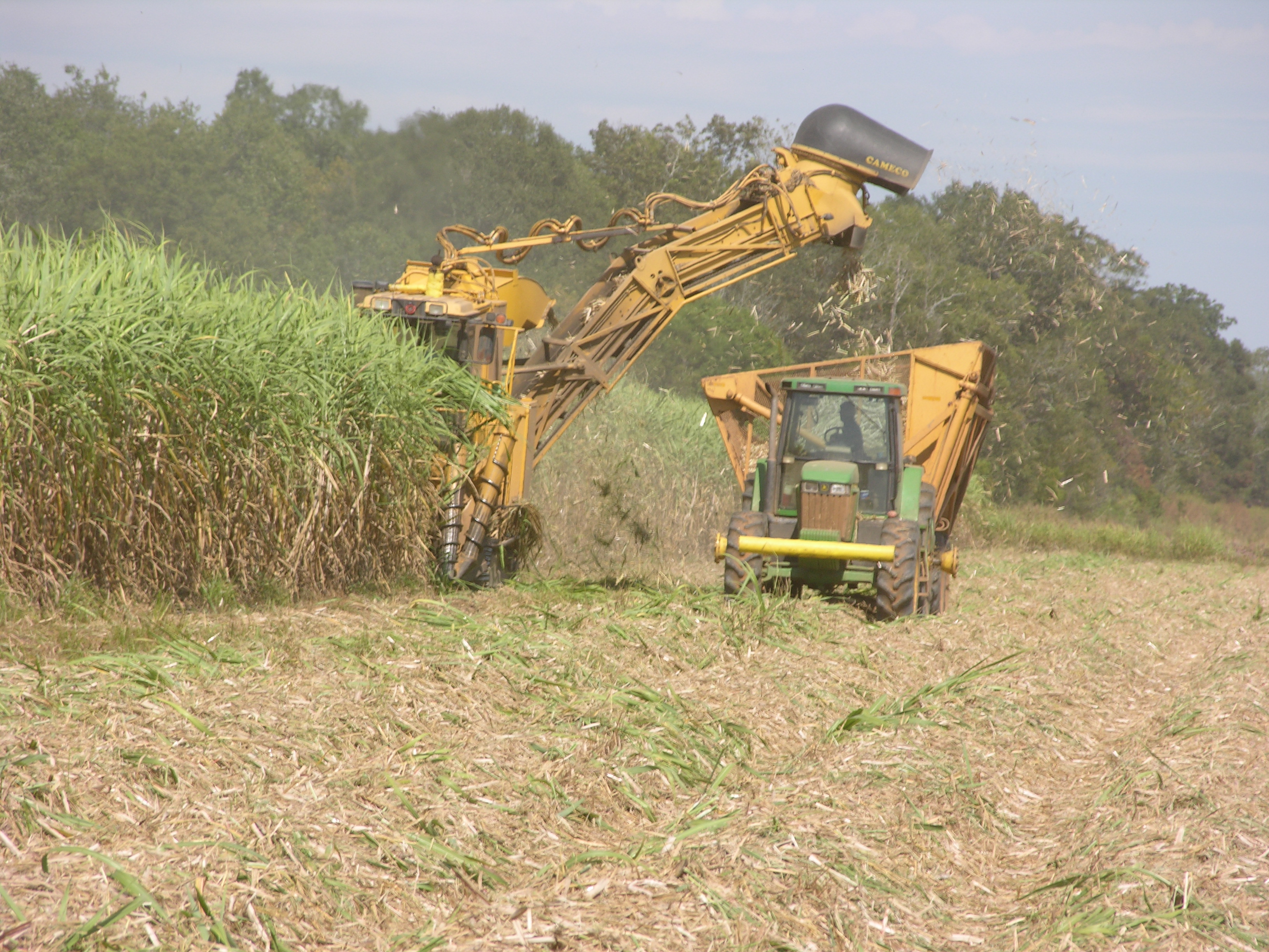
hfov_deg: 7.1
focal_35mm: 280
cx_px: 634
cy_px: 476
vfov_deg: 5.3
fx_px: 10265
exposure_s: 1/287
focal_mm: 71.2
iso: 50
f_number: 5.3
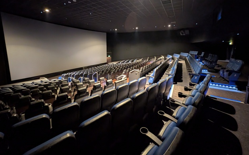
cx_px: 122
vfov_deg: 81.6
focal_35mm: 13
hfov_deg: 109.3
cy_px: 60
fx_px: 88
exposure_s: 1/2.44
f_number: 1.95
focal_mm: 2.23
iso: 663
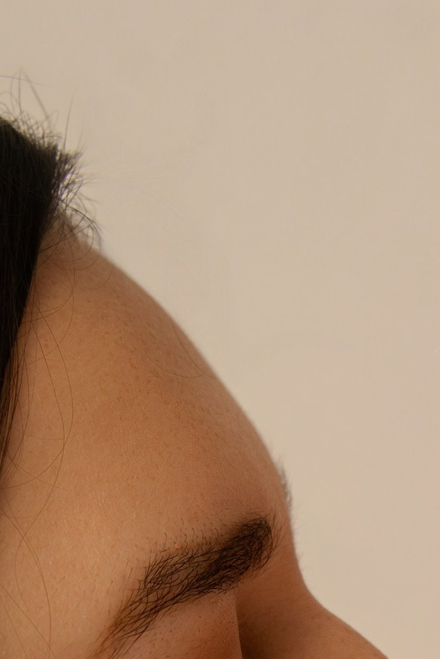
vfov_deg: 11.0
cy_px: 1221
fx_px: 3169
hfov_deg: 7.7
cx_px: 799
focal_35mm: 173
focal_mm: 42
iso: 125
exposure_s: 1/160
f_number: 5.6
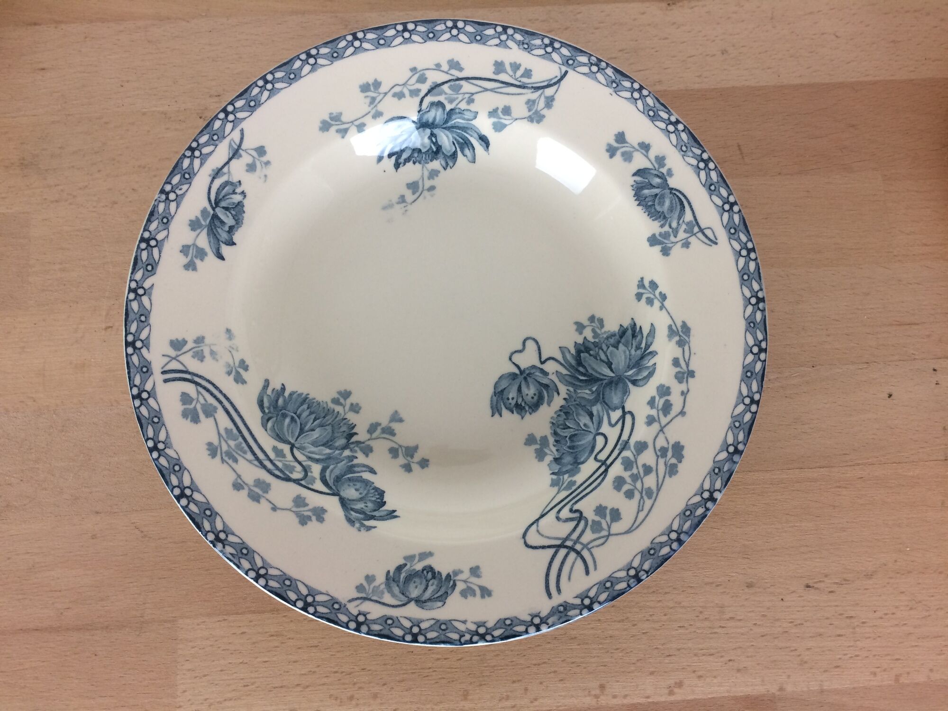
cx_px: 474
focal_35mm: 29
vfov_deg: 48.2
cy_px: 356
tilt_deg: -78.4
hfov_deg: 61.7
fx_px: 794
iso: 40
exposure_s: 1/33
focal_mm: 4.15
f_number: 2.2
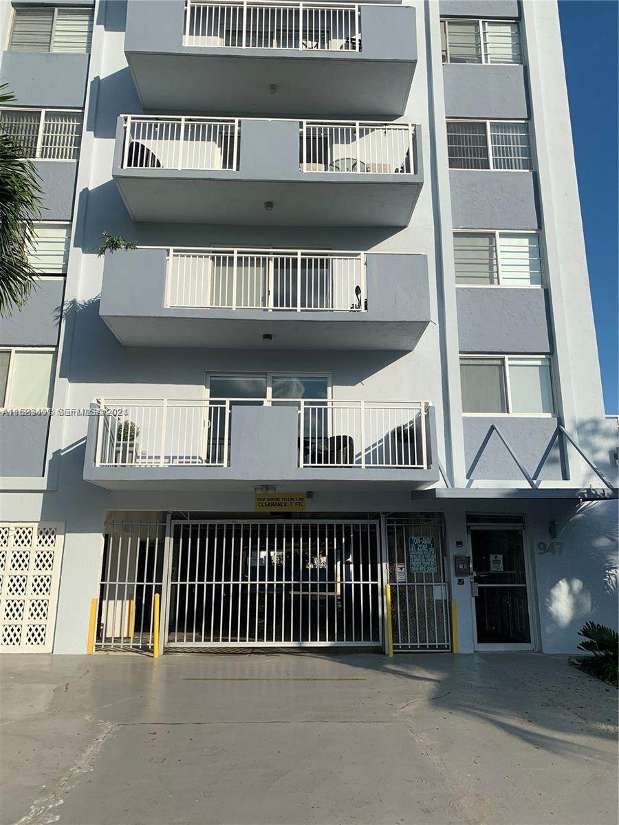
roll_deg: -2.0
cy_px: 412
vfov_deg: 67.3
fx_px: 620
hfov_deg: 53.1
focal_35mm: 26
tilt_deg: +16.6
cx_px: 310
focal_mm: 4.25
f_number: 1.8
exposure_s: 1/2915
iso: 25
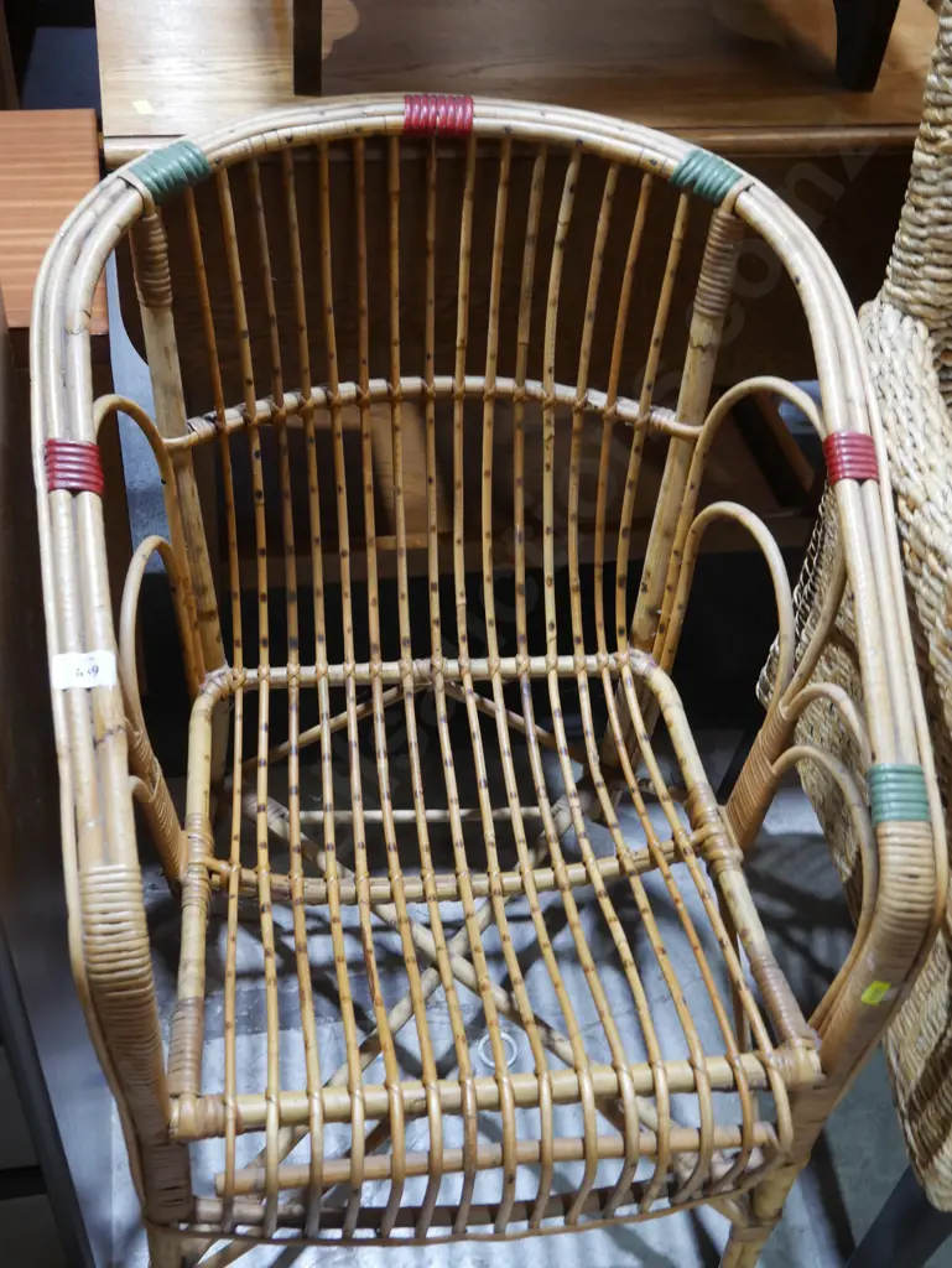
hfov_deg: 36.0
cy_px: 634
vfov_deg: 46.8
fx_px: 1466
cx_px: 476
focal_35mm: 40
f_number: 4.5
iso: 640
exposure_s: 1/60
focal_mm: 20
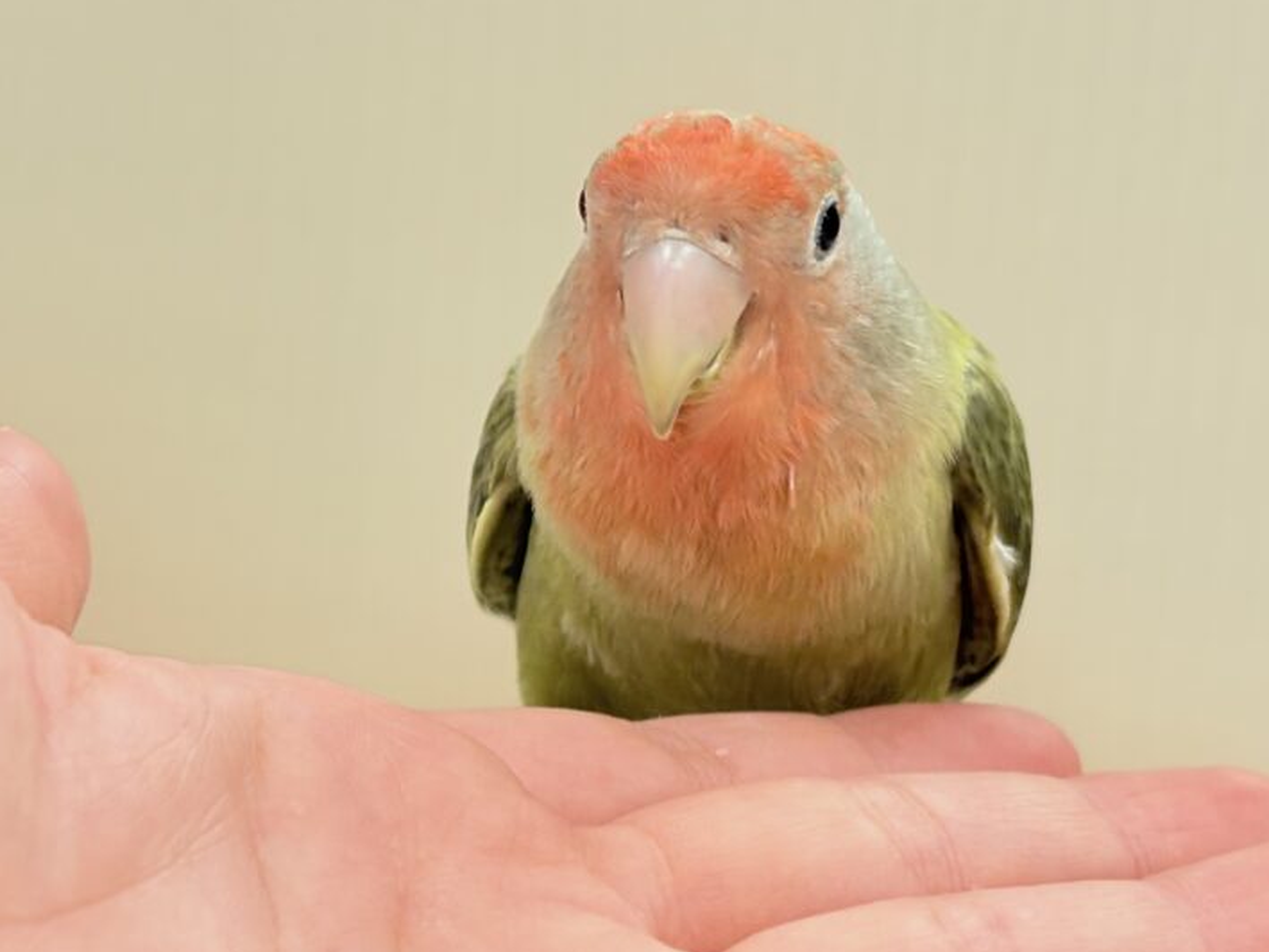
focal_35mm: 88
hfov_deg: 22.2
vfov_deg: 16.8
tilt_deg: -1.8
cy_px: 508
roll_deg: -4.3
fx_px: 3227
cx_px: 601
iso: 50
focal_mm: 5.96
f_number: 1.6
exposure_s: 1/104
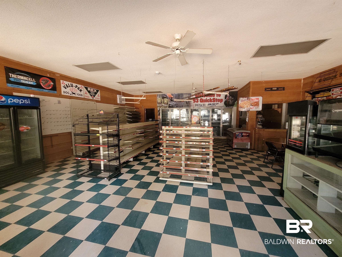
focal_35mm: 13
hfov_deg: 106.2
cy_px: 128
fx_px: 128
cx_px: 171
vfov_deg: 89.9
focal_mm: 1.74
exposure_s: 1/60
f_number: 2.2
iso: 400
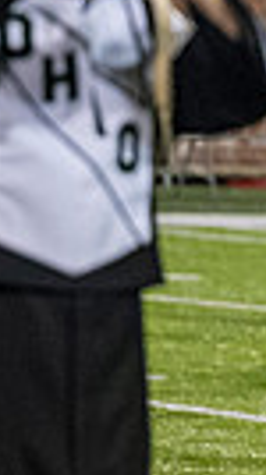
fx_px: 9830
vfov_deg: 2.8
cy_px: -21
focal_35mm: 781
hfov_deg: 1.5
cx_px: 943
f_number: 2.8
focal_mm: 115
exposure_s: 1/500
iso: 1000
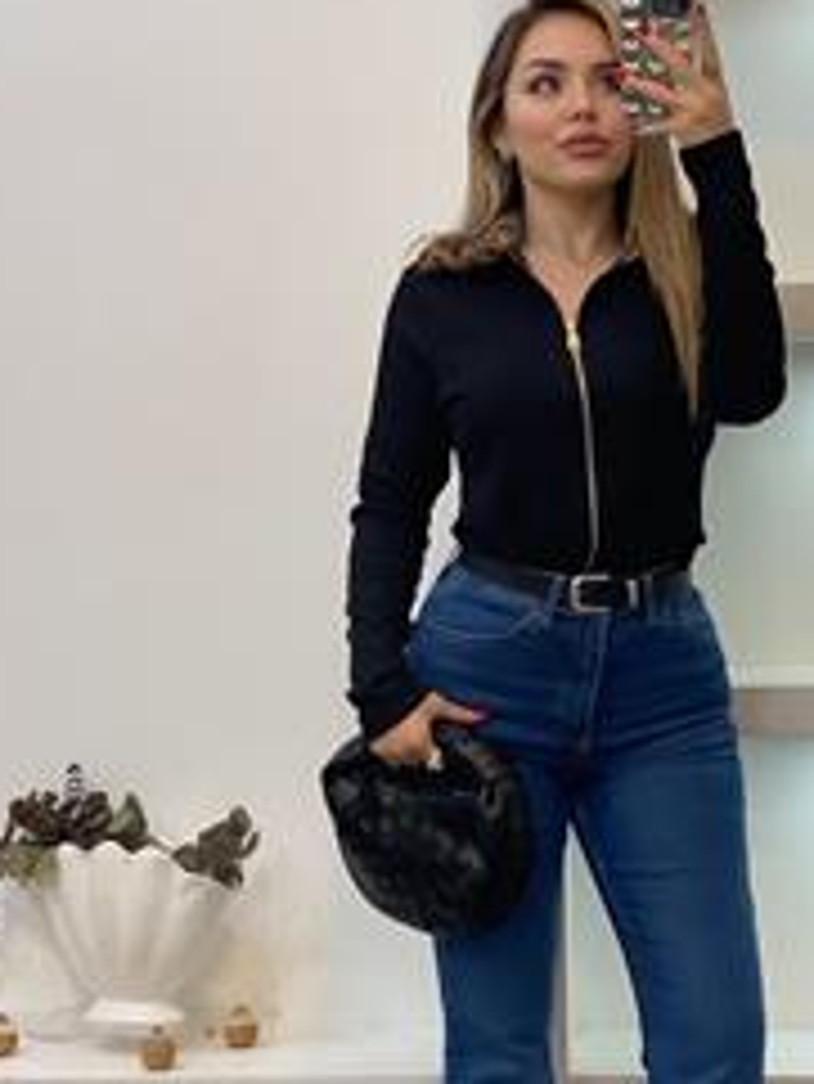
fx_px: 2788
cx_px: 522
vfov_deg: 21.9
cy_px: 681
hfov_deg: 16.6
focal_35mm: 89
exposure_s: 1/100
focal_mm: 6
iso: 80
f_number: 2
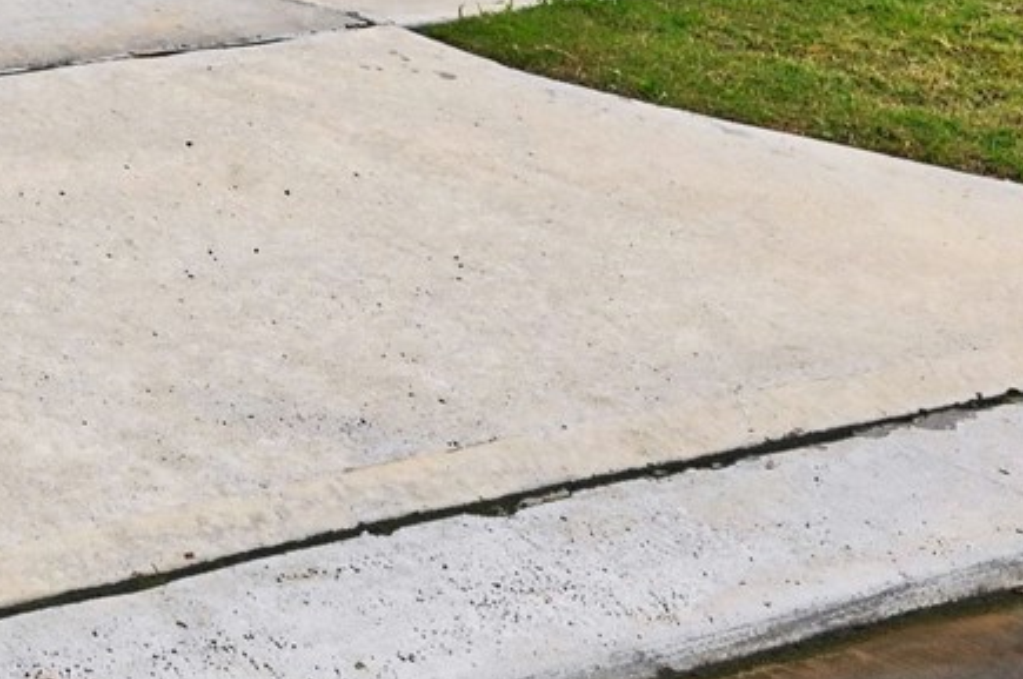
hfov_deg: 15.4
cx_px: -884
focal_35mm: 112
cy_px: -656
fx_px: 3193
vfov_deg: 11.1
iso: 400
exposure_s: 1/320
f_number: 8
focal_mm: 22.5
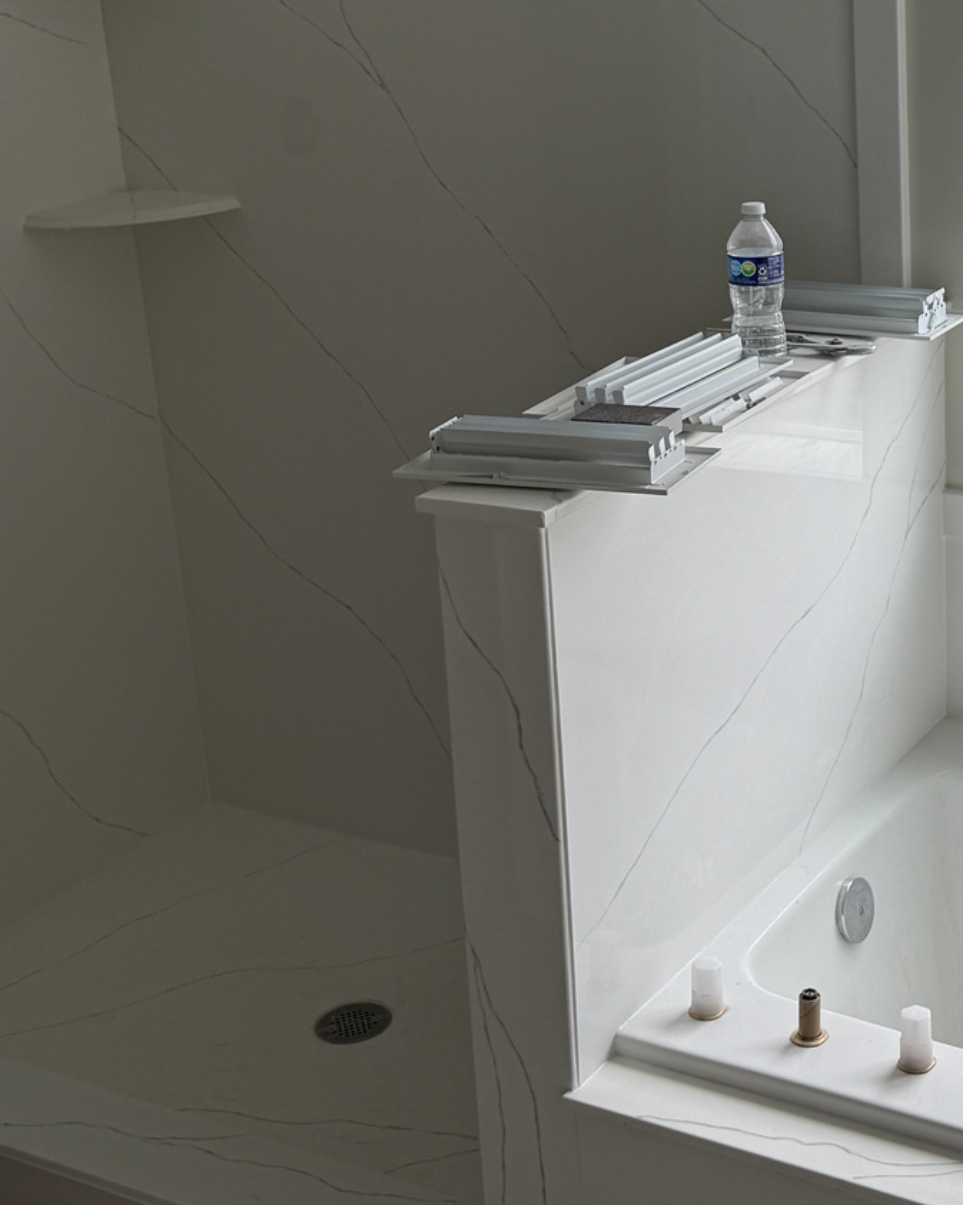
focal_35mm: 57
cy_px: 409
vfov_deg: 32.8
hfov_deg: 25.7
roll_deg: +0.9
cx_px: 903
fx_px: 2032
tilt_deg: -16.2
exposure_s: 1/813
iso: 80
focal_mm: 6.76
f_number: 1.78
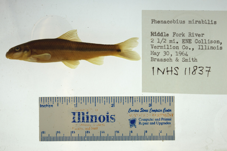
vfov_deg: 22.6
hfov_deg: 33.4
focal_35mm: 60
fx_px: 378
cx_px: 114
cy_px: 76
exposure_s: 1/200
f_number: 10
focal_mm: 60
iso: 100
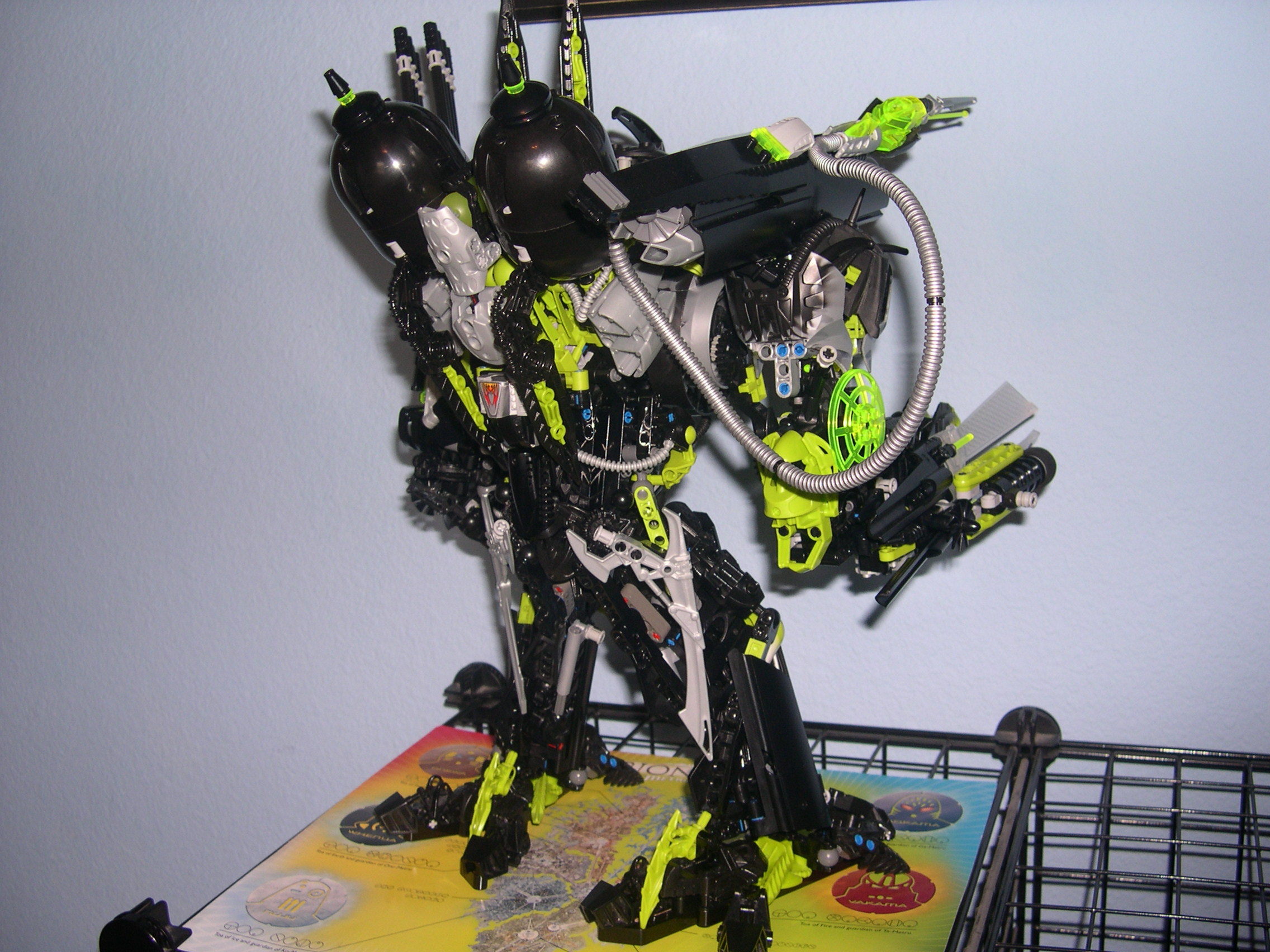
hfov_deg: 49.0
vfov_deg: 37.7
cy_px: 476
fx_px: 1394
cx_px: 635
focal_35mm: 38
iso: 100
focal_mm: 8
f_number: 2.8
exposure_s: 1/60
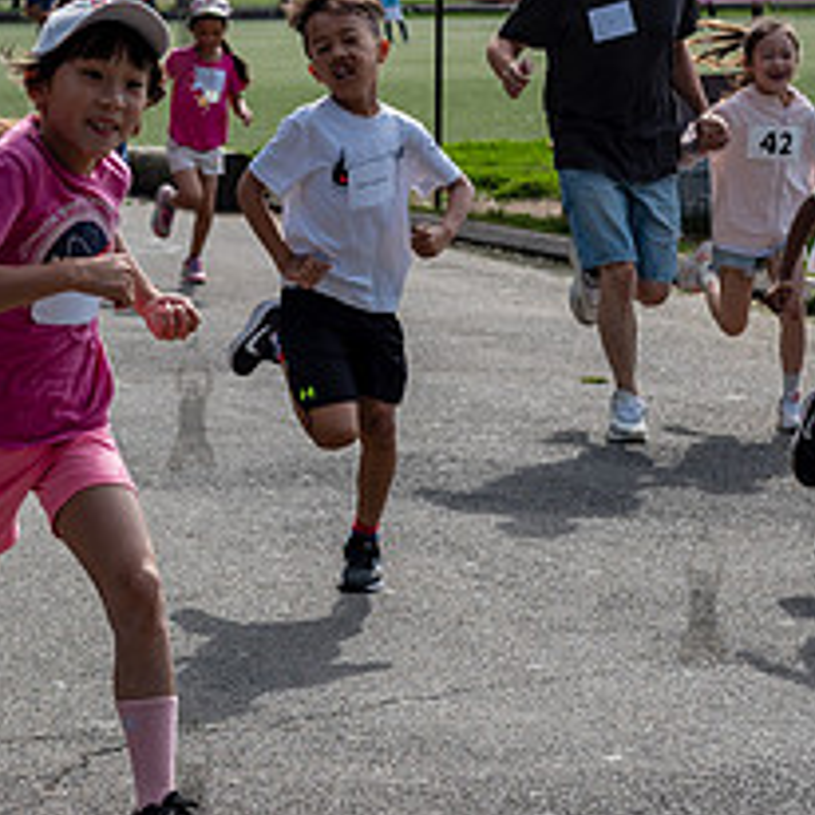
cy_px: 402
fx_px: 3809
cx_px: 190
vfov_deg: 12.2
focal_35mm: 143
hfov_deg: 12.2
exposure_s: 1/1250
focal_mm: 56
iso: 200
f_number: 4
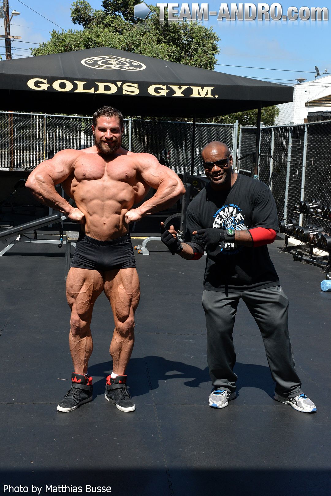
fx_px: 689
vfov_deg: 39.6
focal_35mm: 50
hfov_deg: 27.0
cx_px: 166
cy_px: 248
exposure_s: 1/640
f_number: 13
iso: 1250
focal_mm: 50
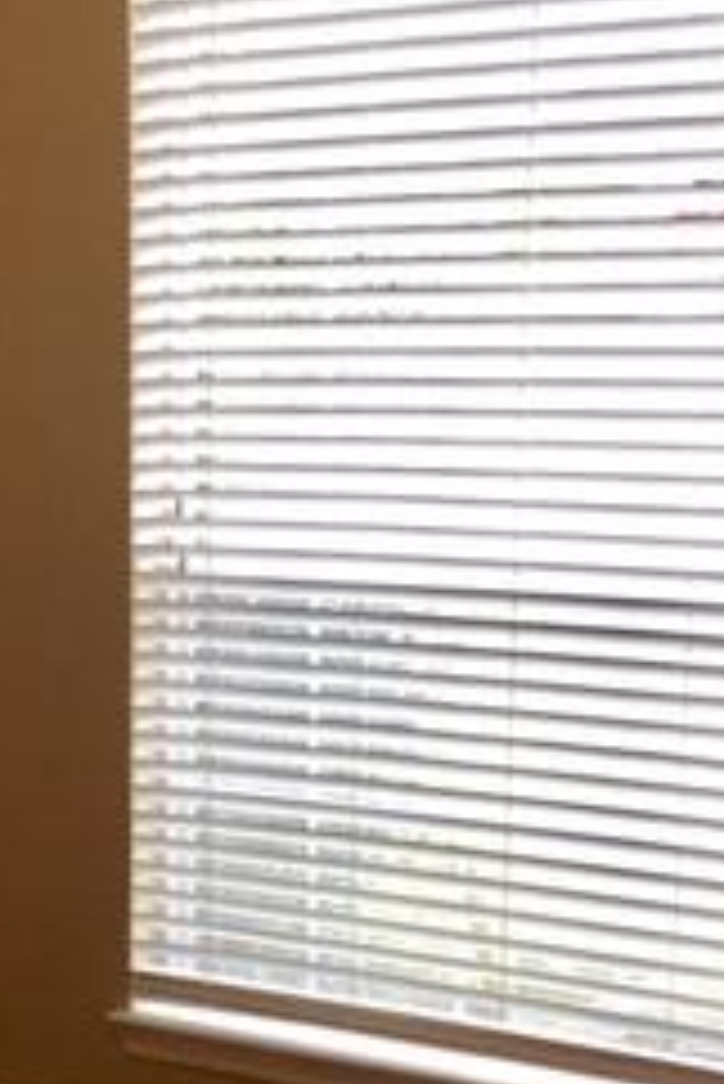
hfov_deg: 16.5
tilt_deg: -10.7
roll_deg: +1.0
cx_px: -99
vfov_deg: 25.1
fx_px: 2410
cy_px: 778
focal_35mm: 80
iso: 32
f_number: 2.2
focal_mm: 4.15
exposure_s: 1/30
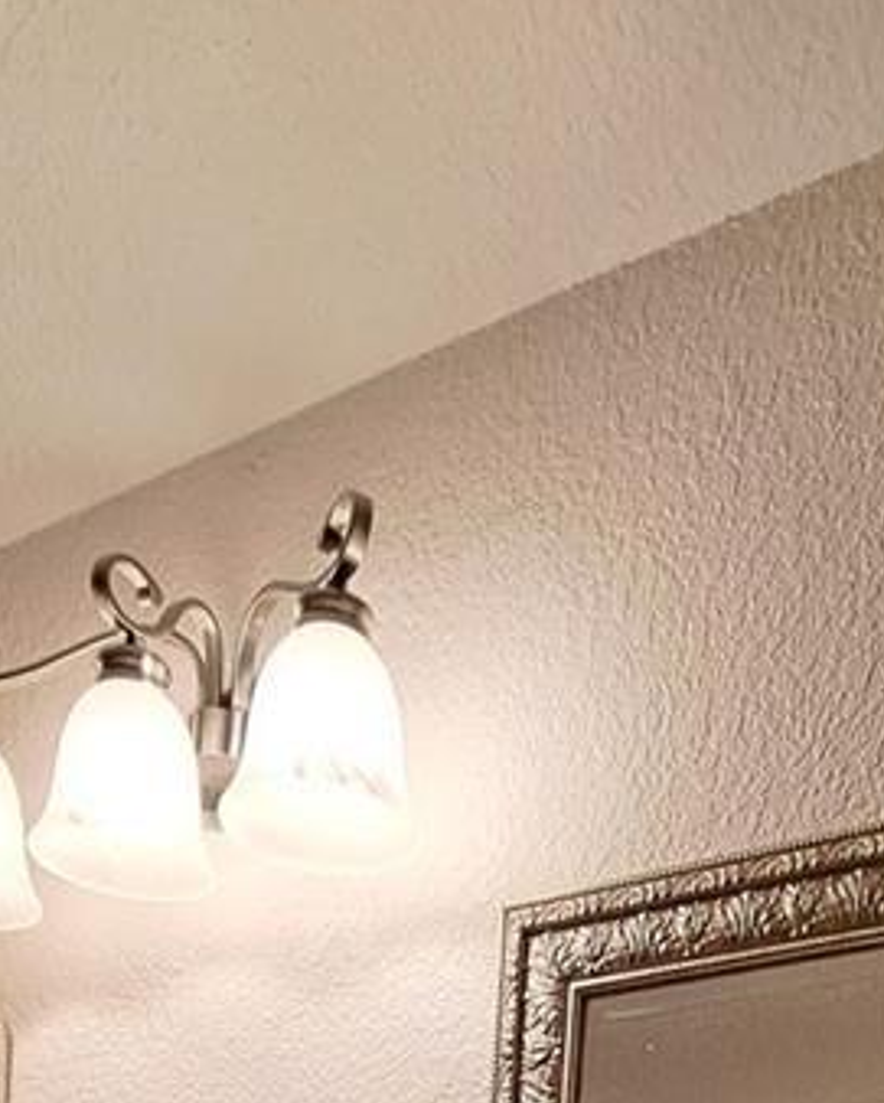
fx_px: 1470
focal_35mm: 45
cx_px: 519
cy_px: 1759
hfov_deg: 33.4
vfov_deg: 26.1
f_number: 2.2
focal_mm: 1.74
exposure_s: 1/40
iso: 64
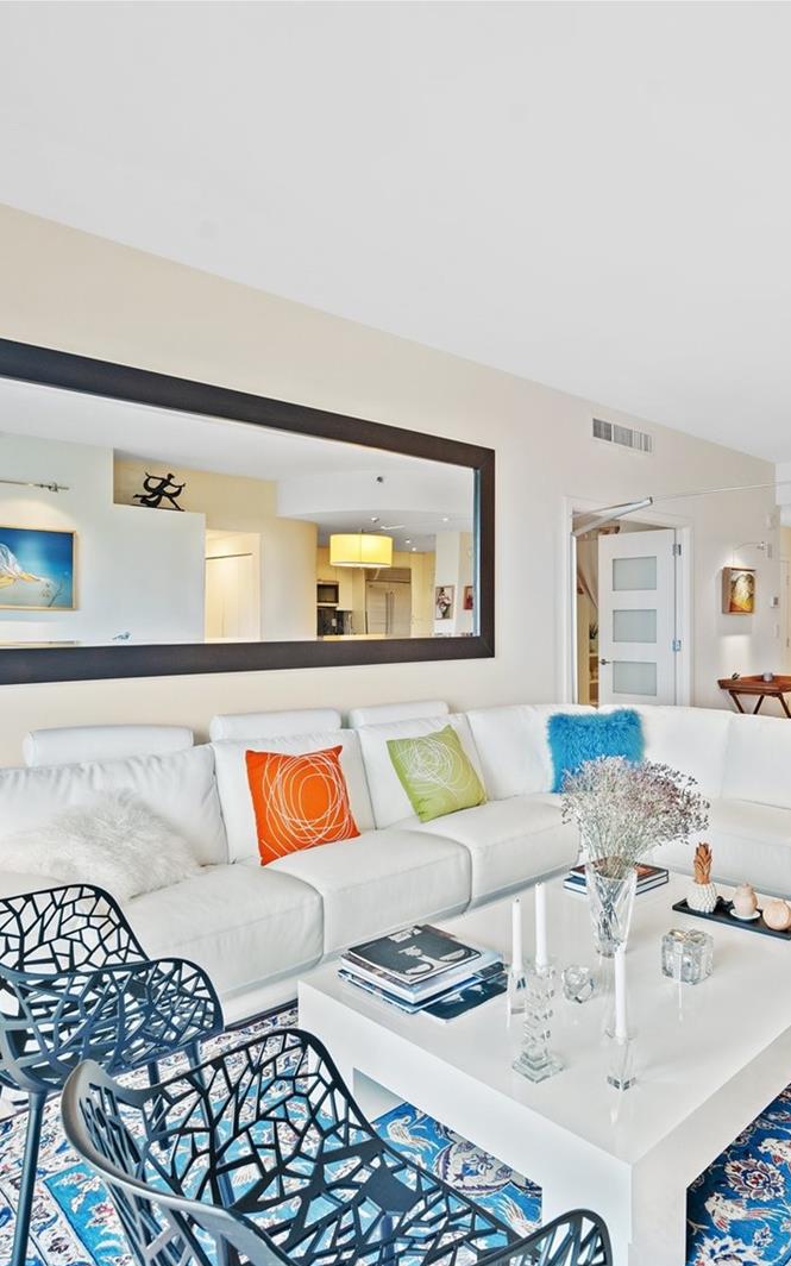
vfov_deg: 77.2
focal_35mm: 23
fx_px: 793
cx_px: 495
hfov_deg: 52.4
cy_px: 634
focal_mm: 15
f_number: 8
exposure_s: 1/15
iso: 640
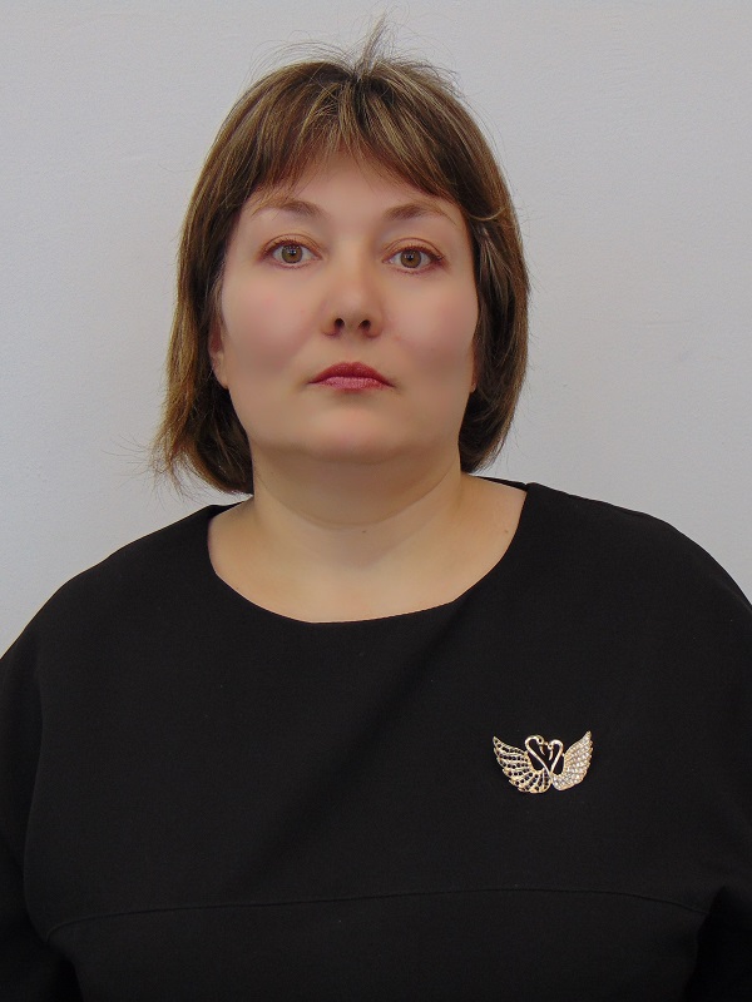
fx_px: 1738
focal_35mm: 60
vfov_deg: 32.2
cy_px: 501
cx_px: 376
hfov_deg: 24.4
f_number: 3.6
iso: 100
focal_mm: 10.8
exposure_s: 1/30
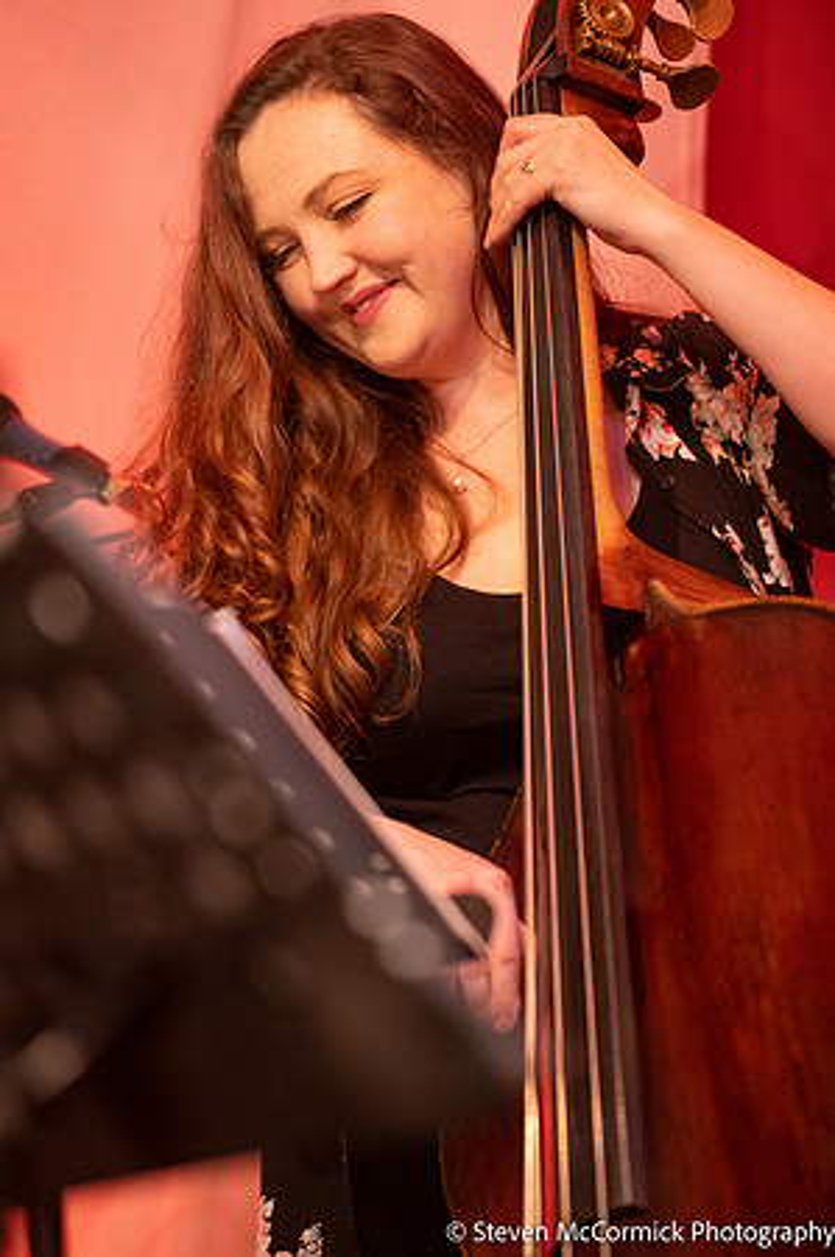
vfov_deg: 10.3
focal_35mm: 200
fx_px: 6974
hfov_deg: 6.9
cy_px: 628
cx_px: 418
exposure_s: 1/160
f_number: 2.8
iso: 3600
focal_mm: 200
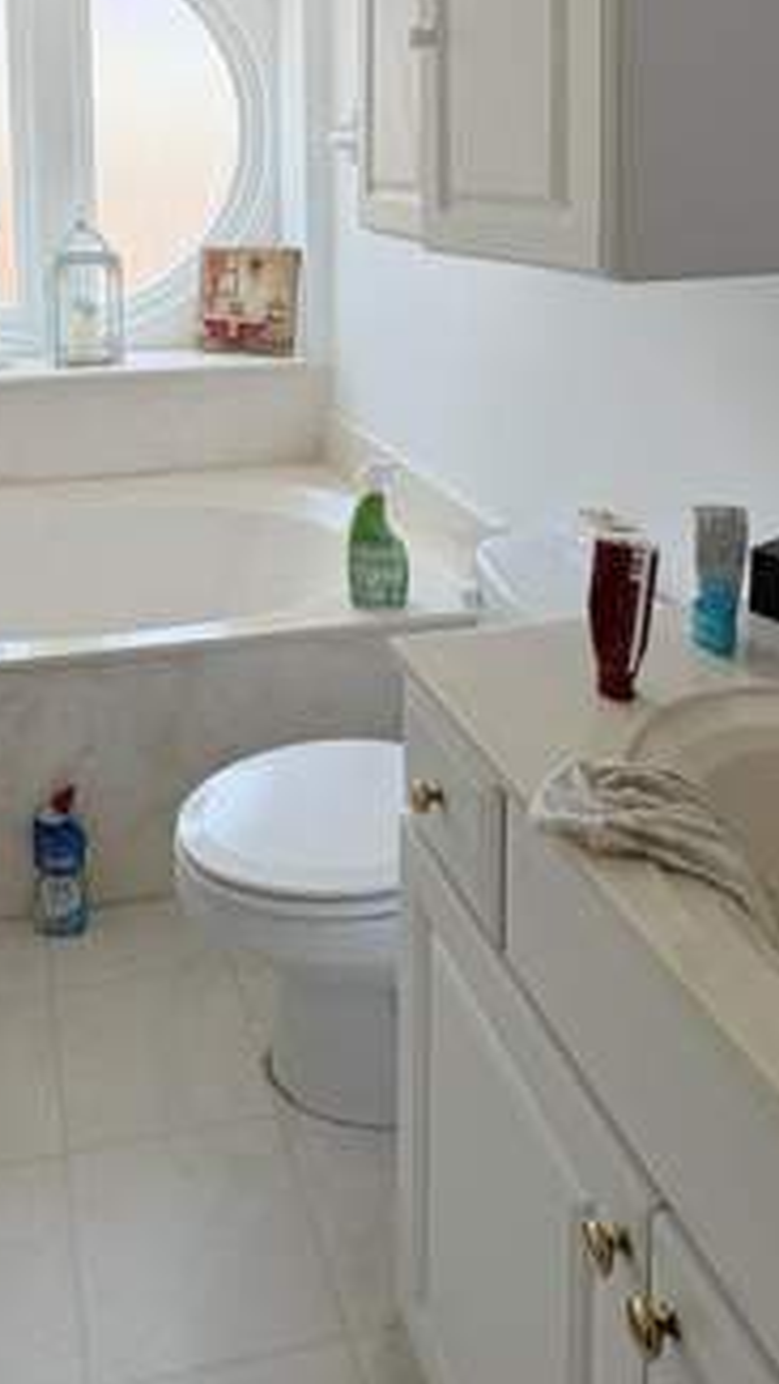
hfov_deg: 38.1
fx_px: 1101
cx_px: 204
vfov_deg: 59.1
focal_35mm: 30
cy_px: 268
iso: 40
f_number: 2.2
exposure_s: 1/226
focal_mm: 2.22
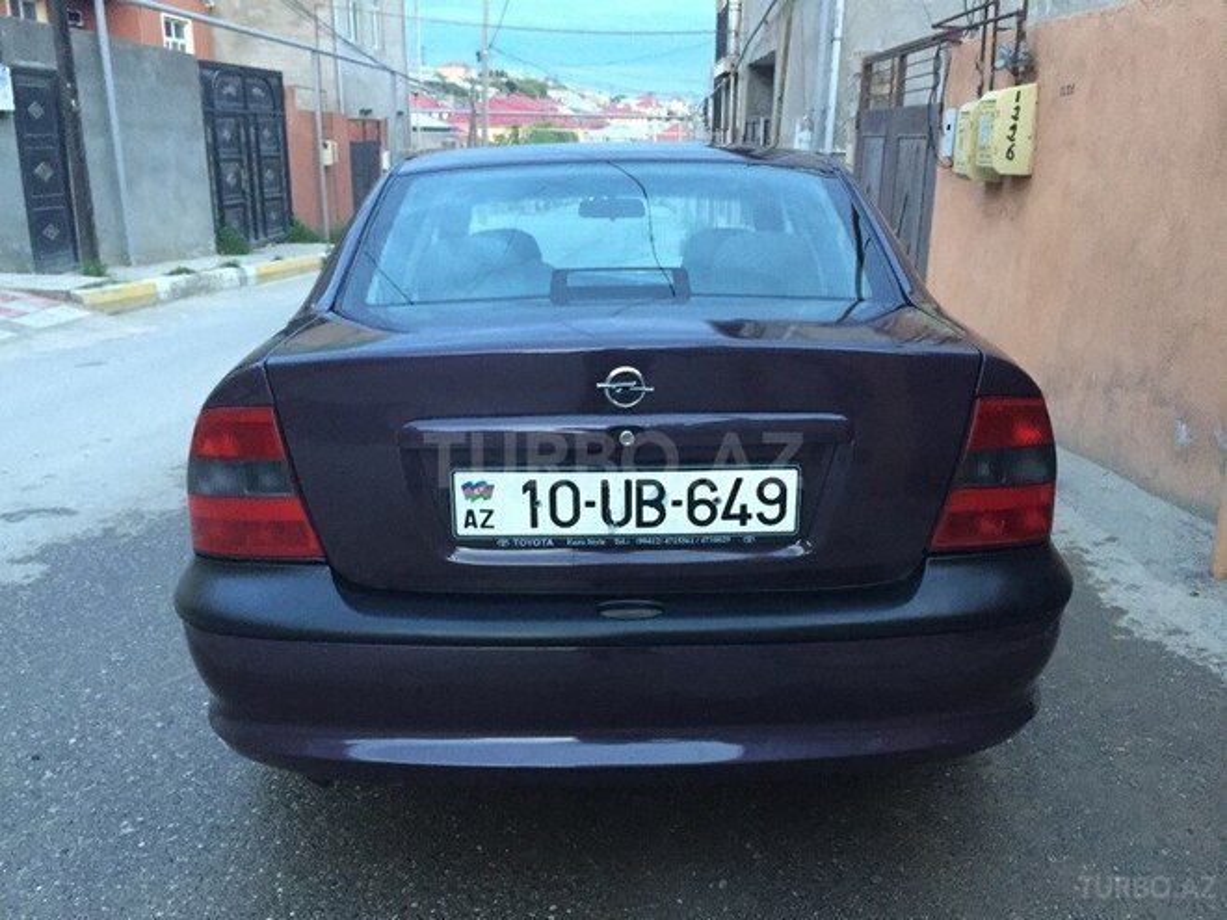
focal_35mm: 29
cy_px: 460
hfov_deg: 61.7
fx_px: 1028
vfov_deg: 48.2
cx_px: 614
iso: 250
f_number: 2.2
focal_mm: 4.15
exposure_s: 1/17
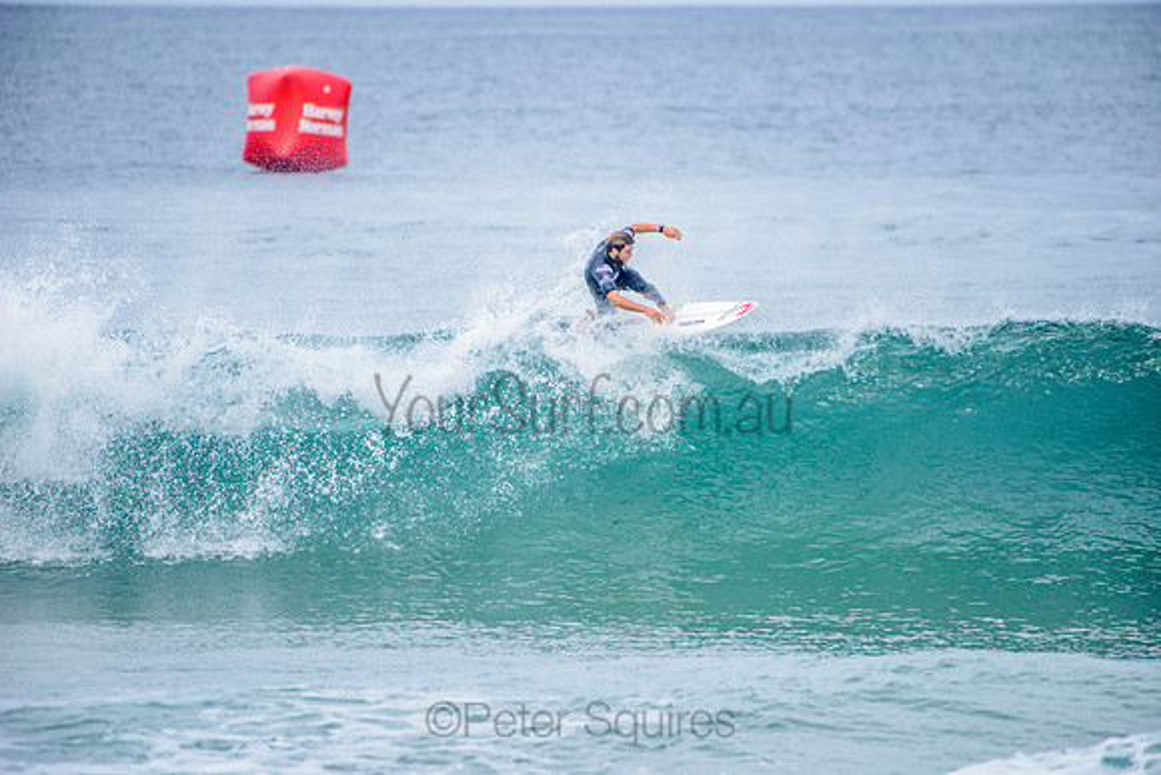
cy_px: 388
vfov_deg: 2.8
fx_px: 16128
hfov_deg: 4.1
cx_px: 580
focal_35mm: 500
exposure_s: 1/2000
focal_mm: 500
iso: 450
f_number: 5.6
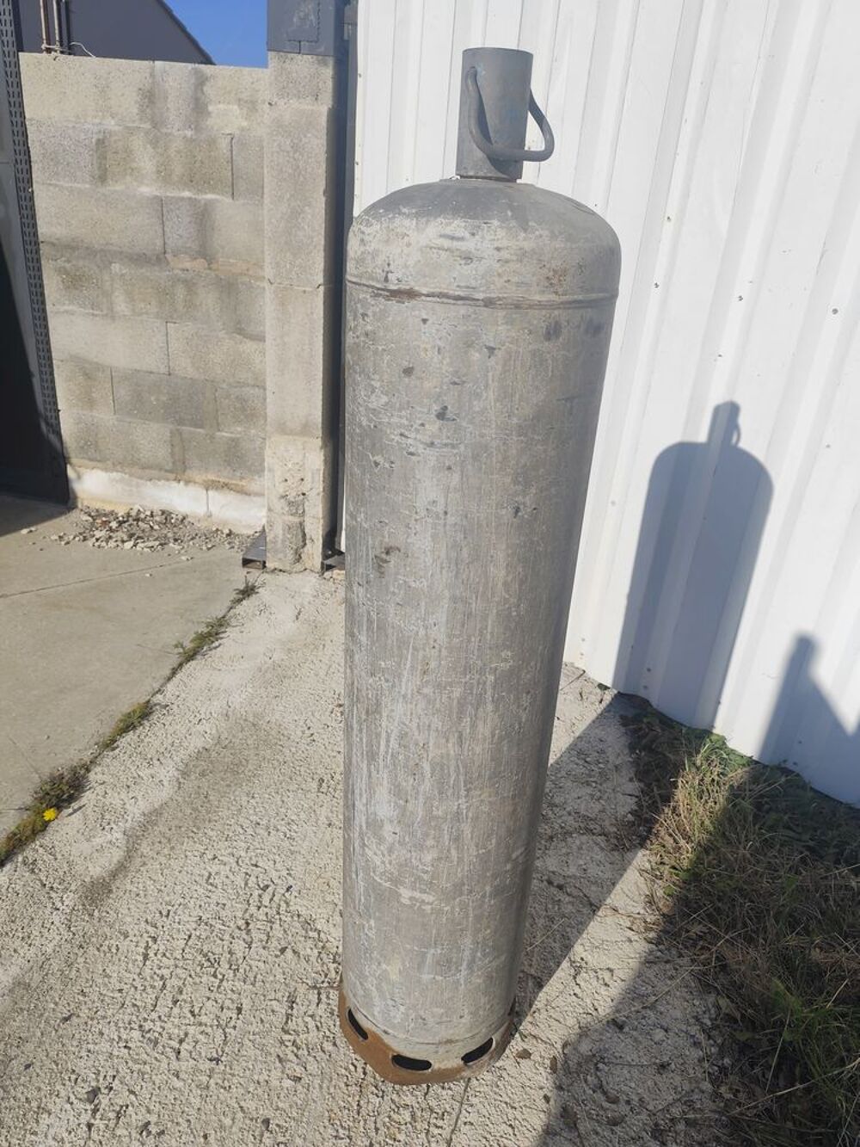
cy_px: 574
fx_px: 762
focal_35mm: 23
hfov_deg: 58.9
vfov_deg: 73.9
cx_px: 430
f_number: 1.65
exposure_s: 1/1748
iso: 50
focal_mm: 6.19
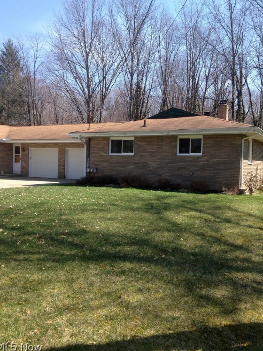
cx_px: 129
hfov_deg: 39.6
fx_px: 365
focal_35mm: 36
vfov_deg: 51.4
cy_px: 174
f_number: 2.4
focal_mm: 4.28
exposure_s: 1/657
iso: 50
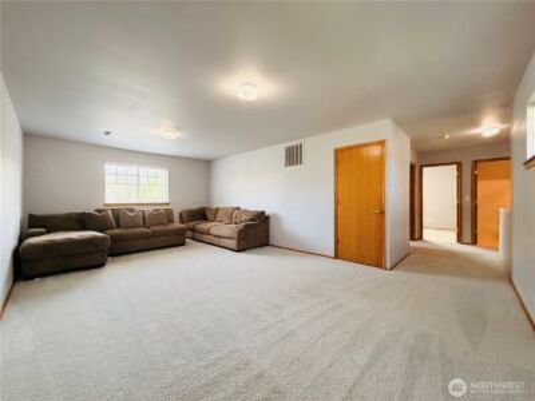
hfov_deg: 102.1
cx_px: 268
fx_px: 216
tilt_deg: +0.0
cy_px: 200
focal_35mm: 14
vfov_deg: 85.7
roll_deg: -0.1
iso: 200
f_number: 2.2
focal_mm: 2.22
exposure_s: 1/60
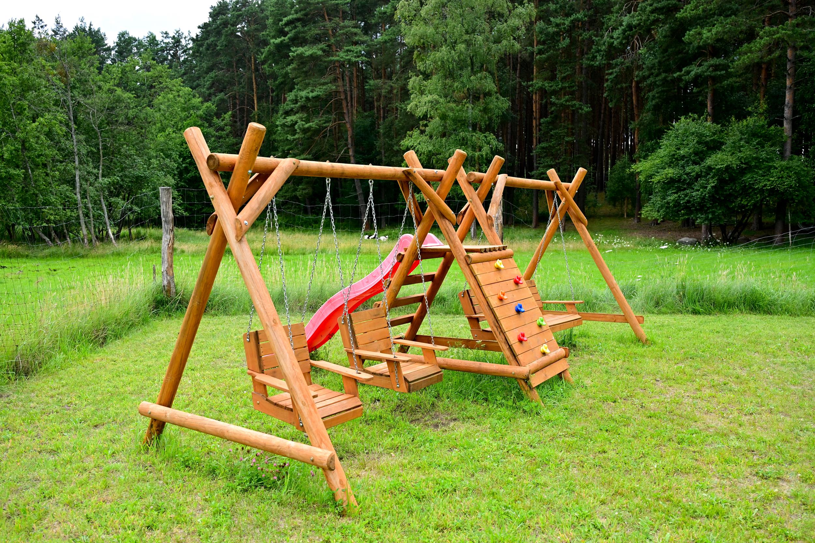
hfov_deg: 56.5
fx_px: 758
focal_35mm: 34
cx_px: 408
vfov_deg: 39.4
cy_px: 272
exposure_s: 1/1600
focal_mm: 33.5
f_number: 4
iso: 640
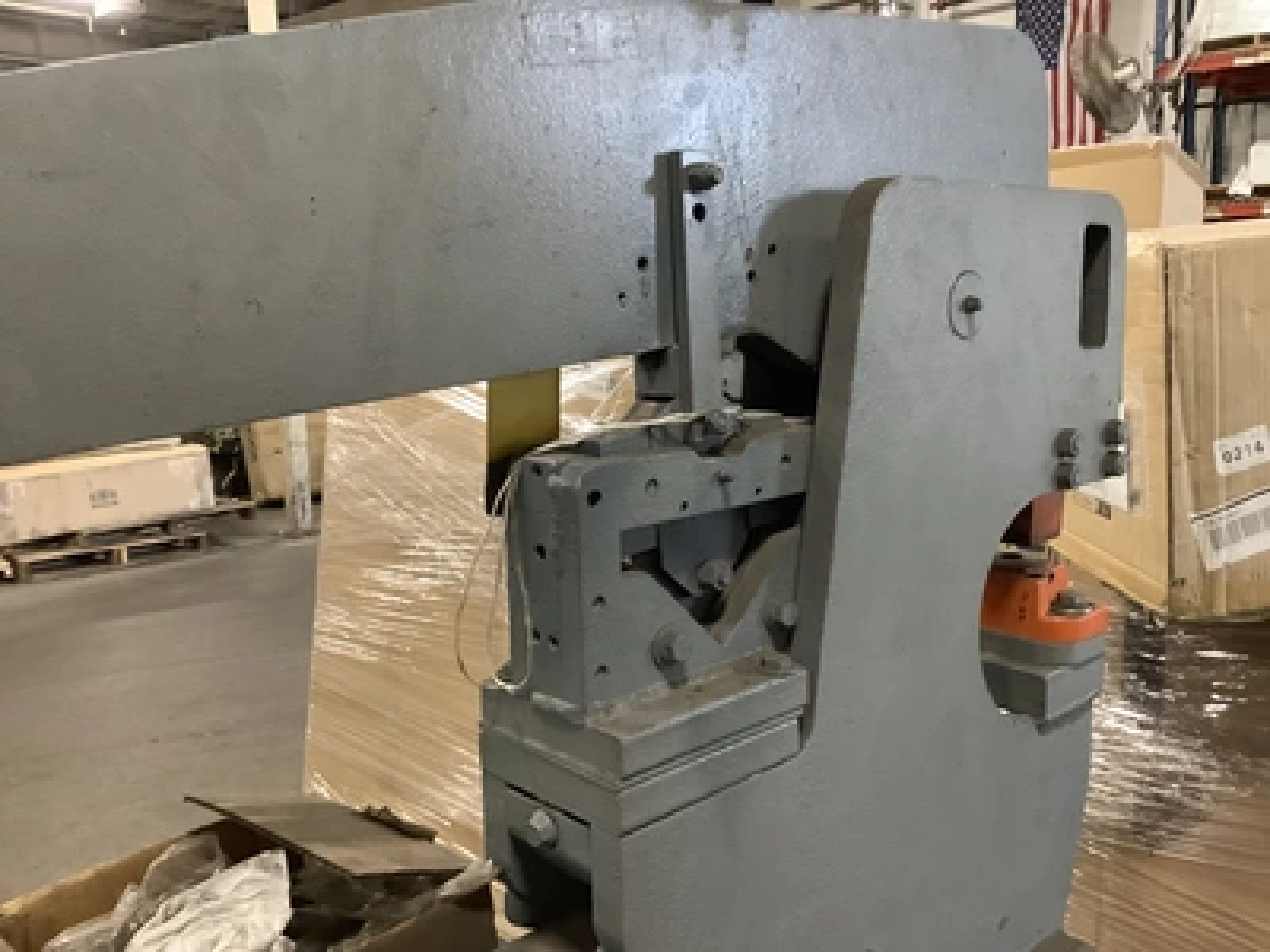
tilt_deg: -8.7
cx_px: 635
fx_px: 1137
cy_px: 476
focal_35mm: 31
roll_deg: +1.3
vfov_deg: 45.4
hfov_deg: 58.4
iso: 320
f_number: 2.4
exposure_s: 1/30
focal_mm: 3.3
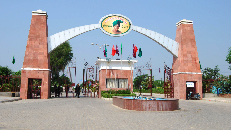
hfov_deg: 49.4
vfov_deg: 29.0
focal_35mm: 41
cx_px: 116
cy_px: 63
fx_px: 251
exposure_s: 1/125
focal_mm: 26
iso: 400
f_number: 18
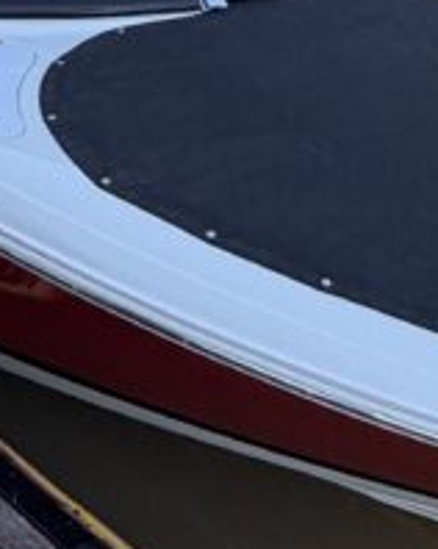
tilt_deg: -20.0
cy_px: -64
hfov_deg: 18.5
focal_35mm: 83
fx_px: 1347
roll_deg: -11.5
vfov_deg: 21.7
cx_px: 255
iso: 50
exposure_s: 1/411
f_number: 2.2
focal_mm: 2.22
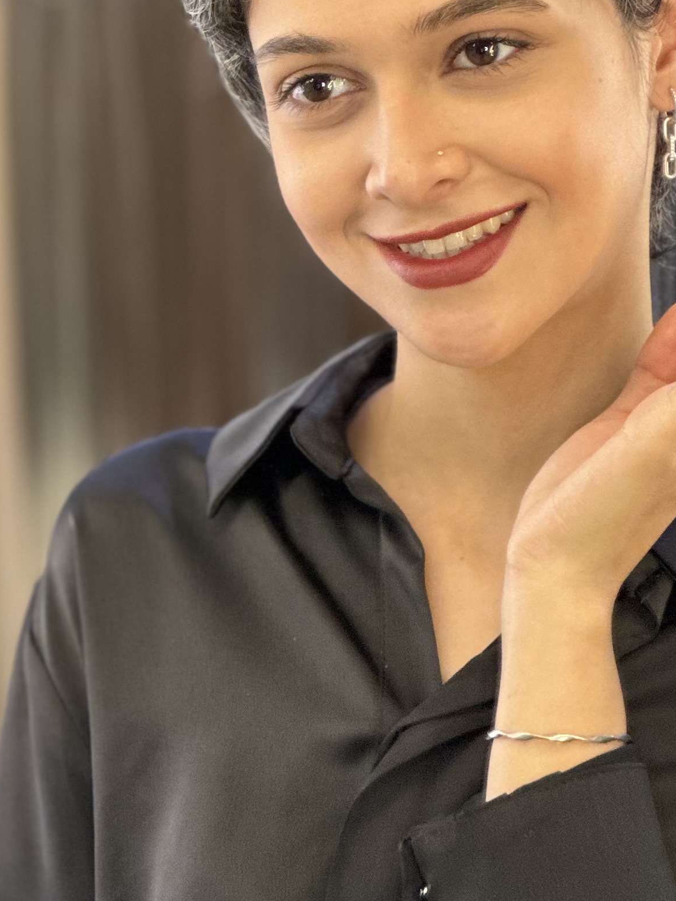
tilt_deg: -6.0
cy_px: 200
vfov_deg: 9.9
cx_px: 192
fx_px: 5182
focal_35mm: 199
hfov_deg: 7.5
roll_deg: +1.8
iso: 160
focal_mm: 9
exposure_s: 1/33
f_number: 2.8
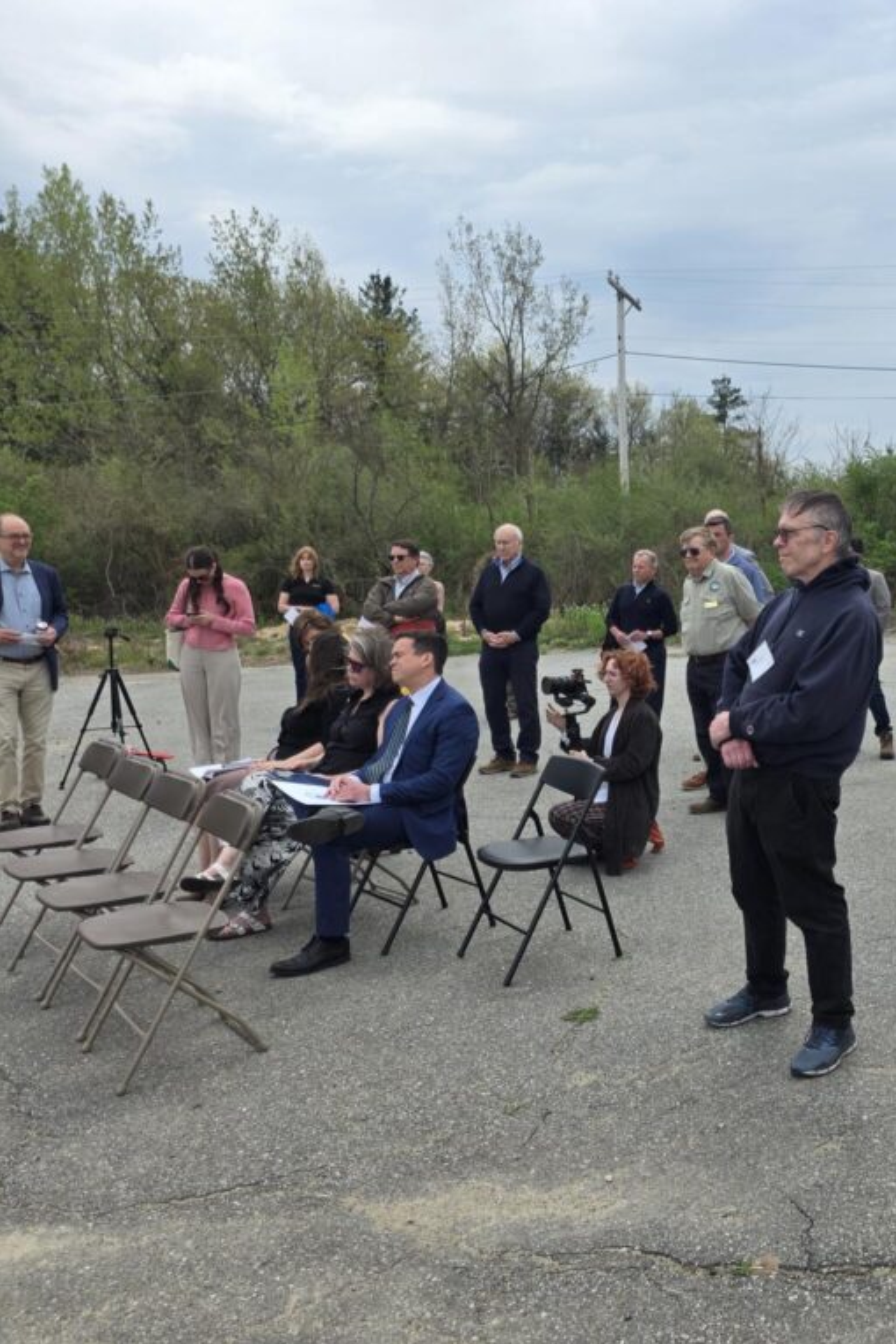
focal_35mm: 32
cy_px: 671
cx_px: 785
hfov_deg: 38.6
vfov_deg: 58.7
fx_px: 1195
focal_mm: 6.25
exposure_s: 1/5296
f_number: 1.7
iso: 80
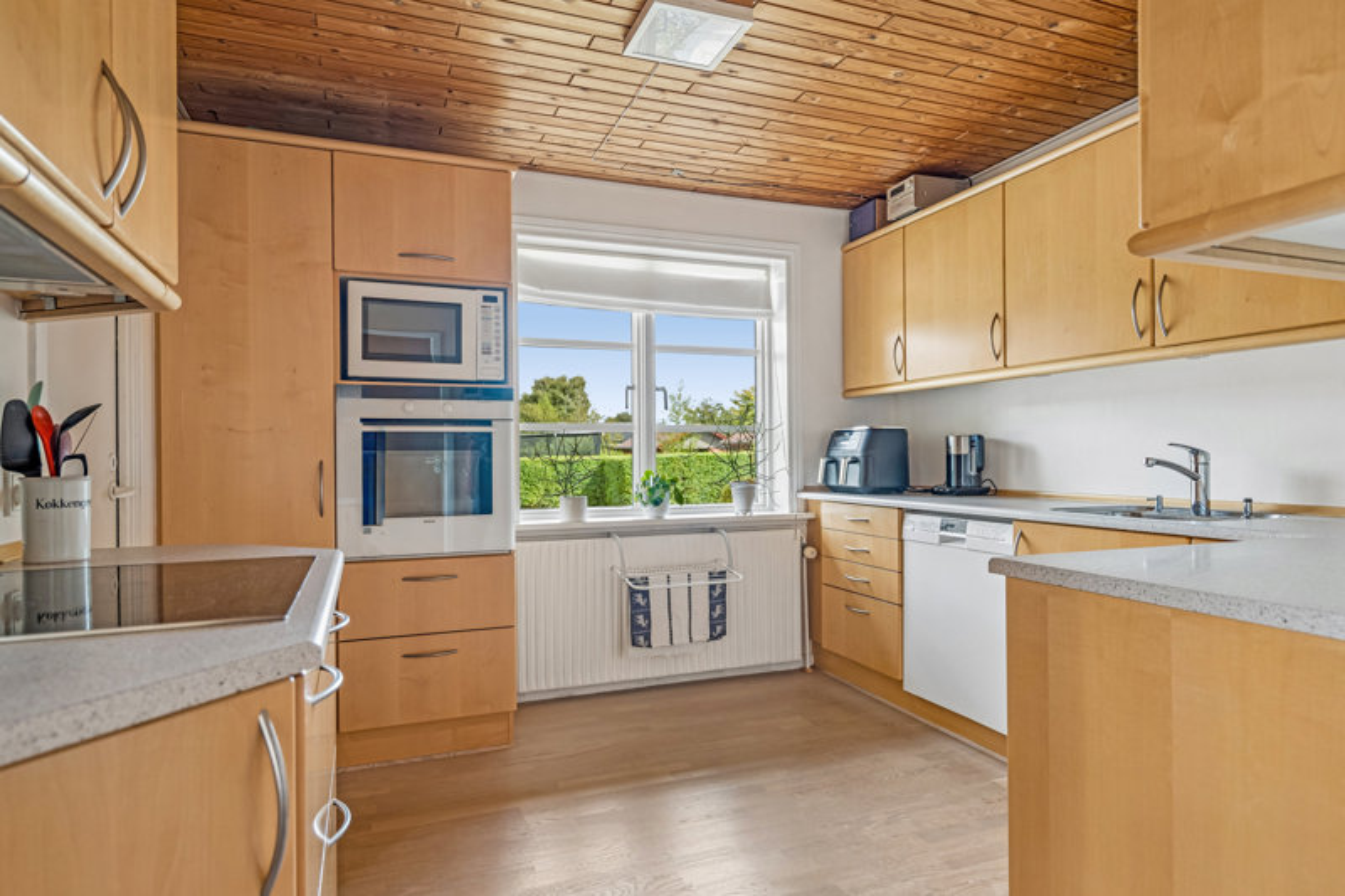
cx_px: 672
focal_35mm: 20
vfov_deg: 61.9
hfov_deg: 84.0
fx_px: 747
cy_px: 448
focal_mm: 20
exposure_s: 1/50
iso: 400
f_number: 4
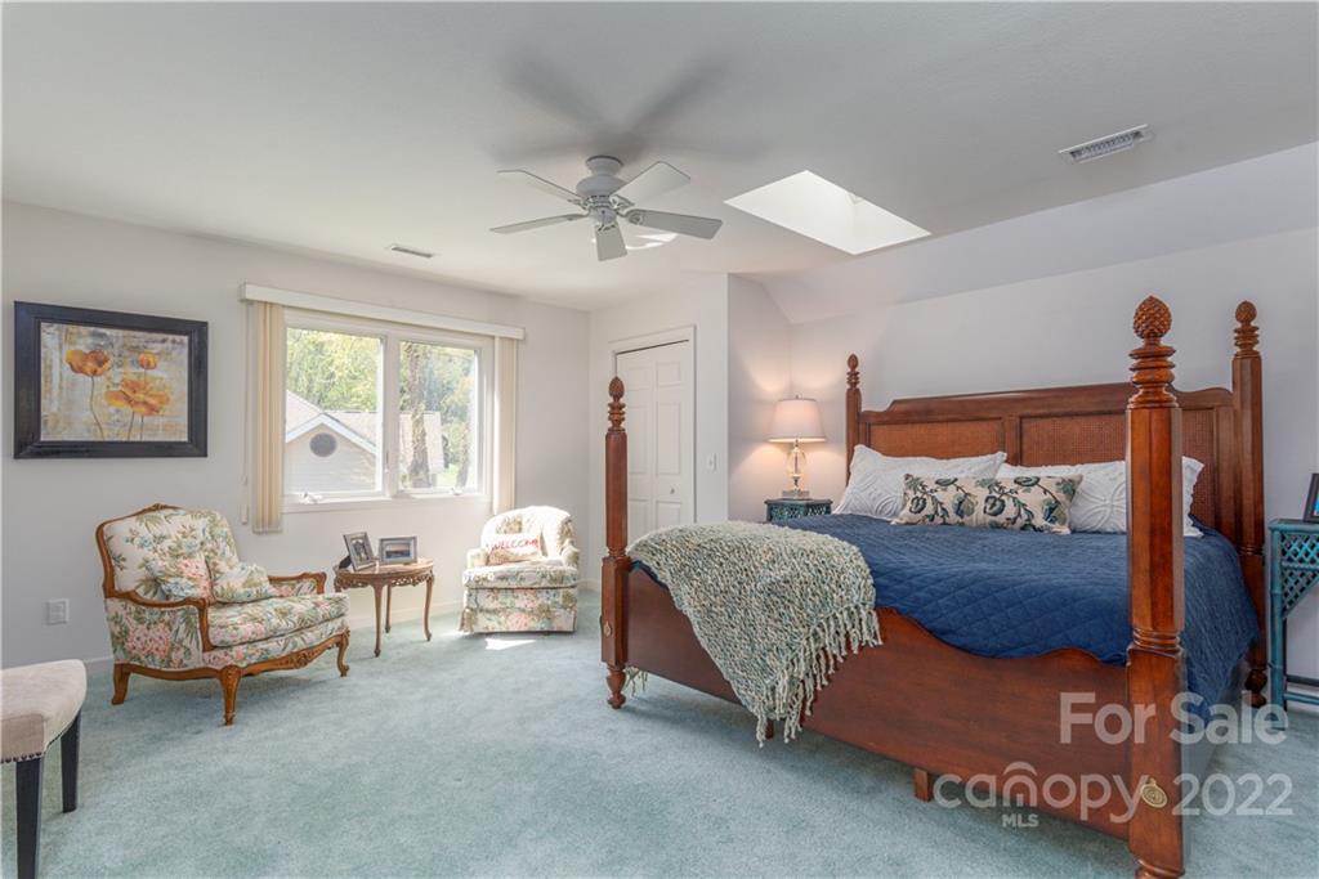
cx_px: 660
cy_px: 440
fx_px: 623
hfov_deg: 93.3
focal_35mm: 17
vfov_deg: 70.5
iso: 400
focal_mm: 17
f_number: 7.1
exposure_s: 1/100
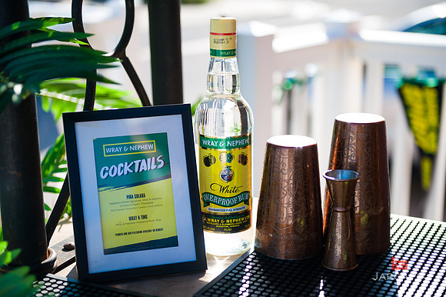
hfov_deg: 33.4
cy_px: 148
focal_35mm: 60
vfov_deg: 22.6
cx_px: 223
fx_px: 743
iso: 1000
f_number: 3.2
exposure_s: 1/8000
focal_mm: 60
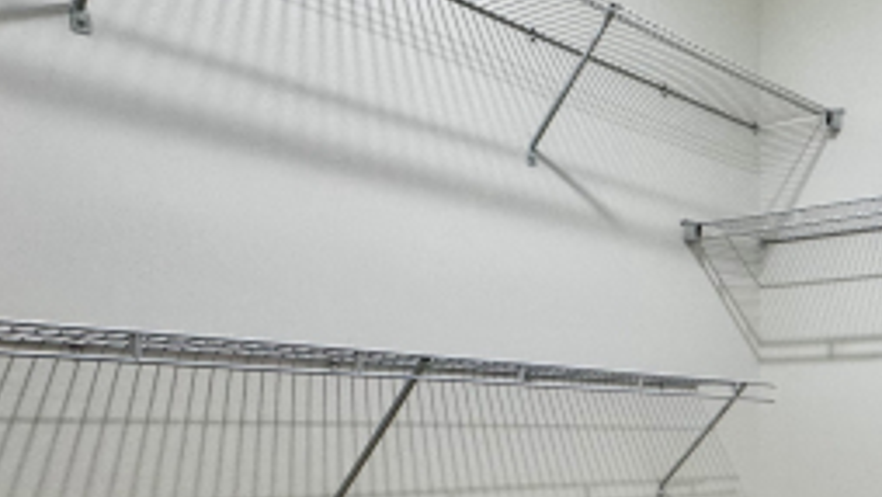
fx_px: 936
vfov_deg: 28.8
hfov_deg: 40.3
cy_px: 421
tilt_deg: +0.1
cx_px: 981
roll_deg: -0.1
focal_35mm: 40
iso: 200
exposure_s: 1/120
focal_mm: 2.22
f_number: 2.2
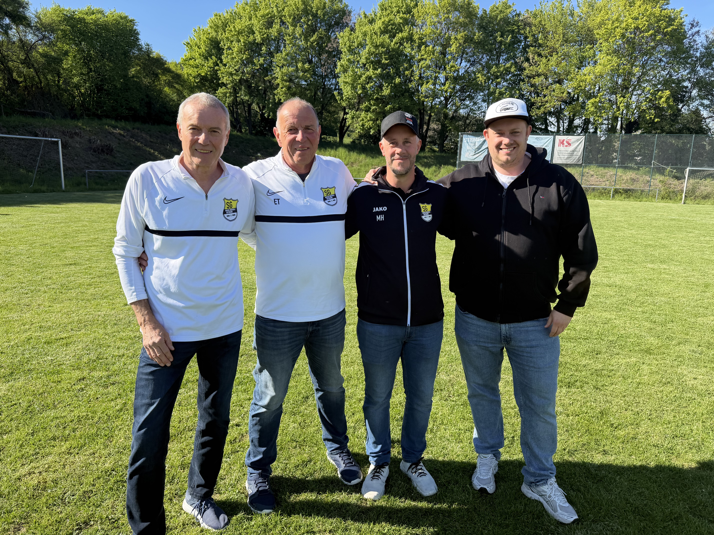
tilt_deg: -10.6
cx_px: 357
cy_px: 268
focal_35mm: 24
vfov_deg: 56.8
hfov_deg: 71.6
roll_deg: -1.0
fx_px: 495
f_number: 1.78
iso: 100
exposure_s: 1/2611
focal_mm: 6.76
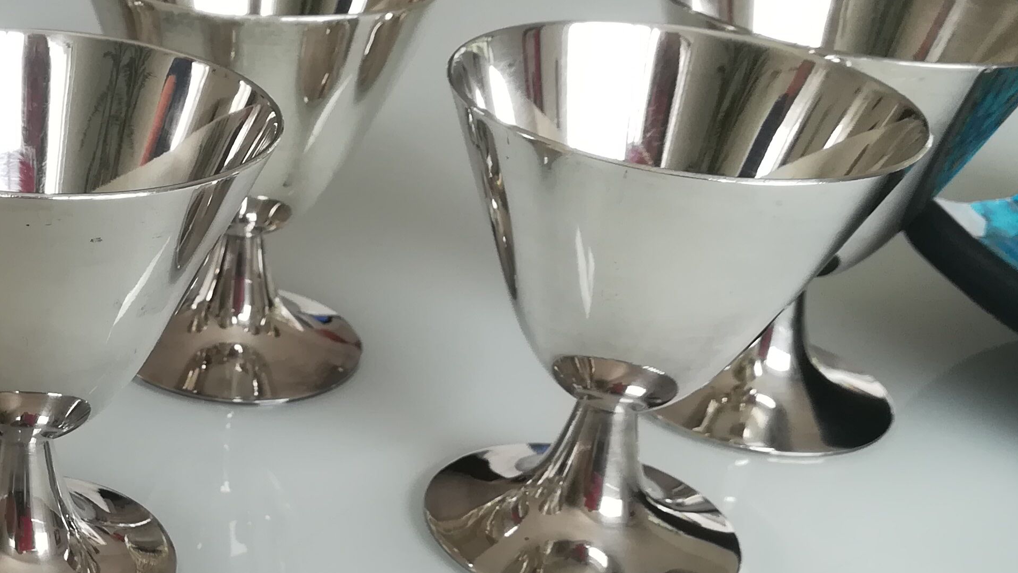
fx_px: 1593
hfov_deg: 33.5
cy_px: 444
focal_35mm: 59
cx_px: 92
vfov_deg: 20.2
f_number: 2.2
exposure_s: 1/50
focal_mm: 3.83
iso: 64
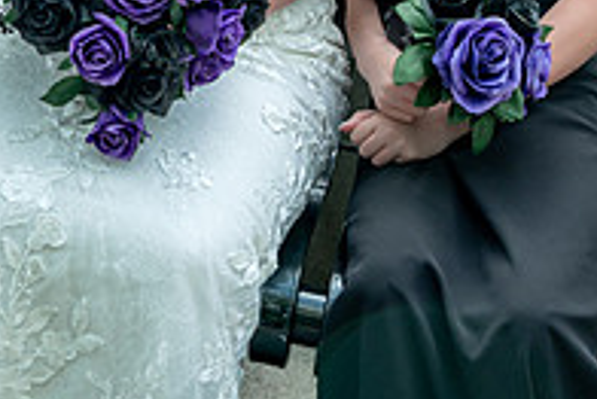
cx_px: 97
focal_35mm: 83
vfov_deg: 15.3
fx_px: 1377
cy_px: -181
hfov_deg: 24.0
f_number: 3.5
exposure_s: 1/160
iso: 200
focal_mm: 28
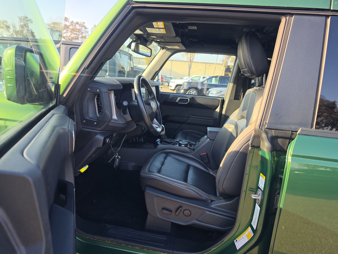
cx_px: 169
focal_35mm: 23
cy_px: 127
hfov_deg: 73.9
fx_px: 225
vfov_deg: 58.9
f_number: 1.4
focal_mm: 6.5
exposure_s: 1/188
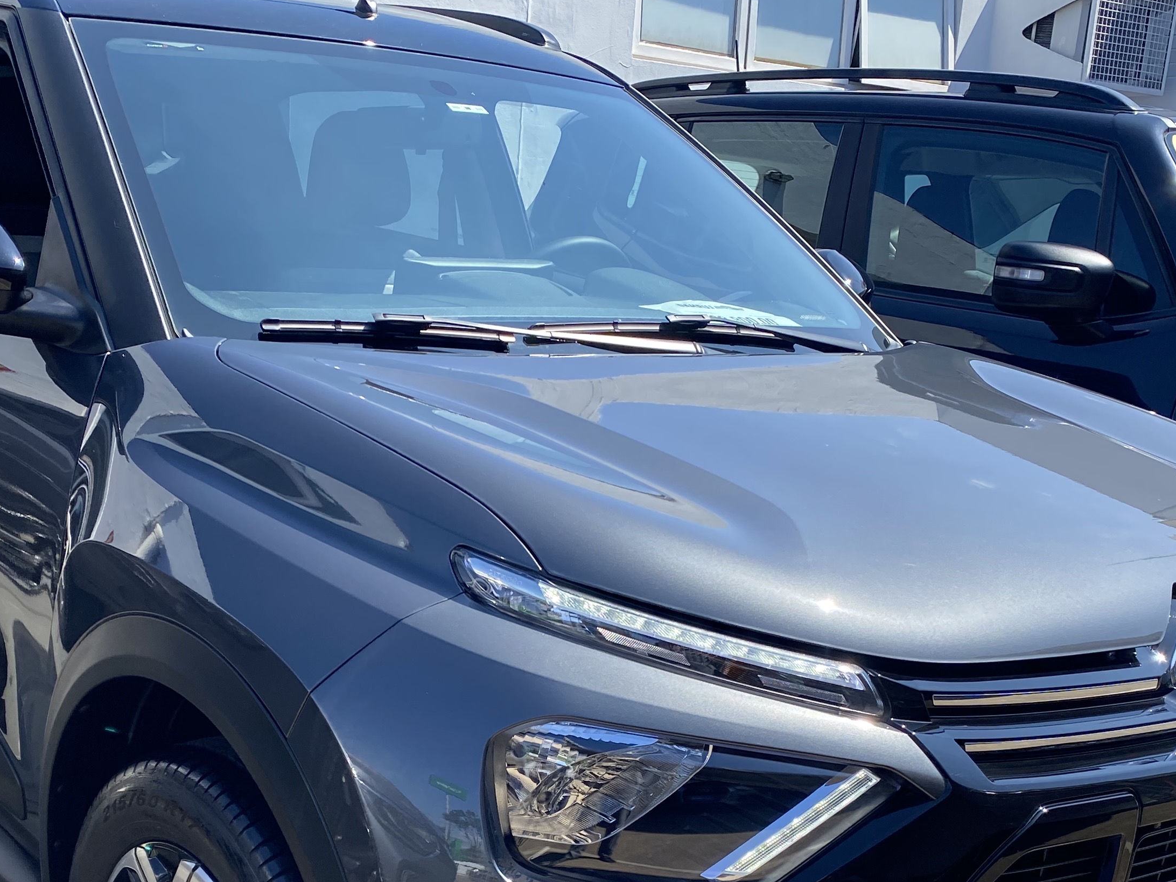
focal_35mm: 48
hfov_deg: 39.5
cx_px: 480
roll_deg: -2.5
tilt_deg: -15.8
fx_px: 1631
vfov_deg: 29.4
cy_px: 731
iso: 32
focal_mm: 4.25
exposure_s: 1/1025
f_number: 1.8
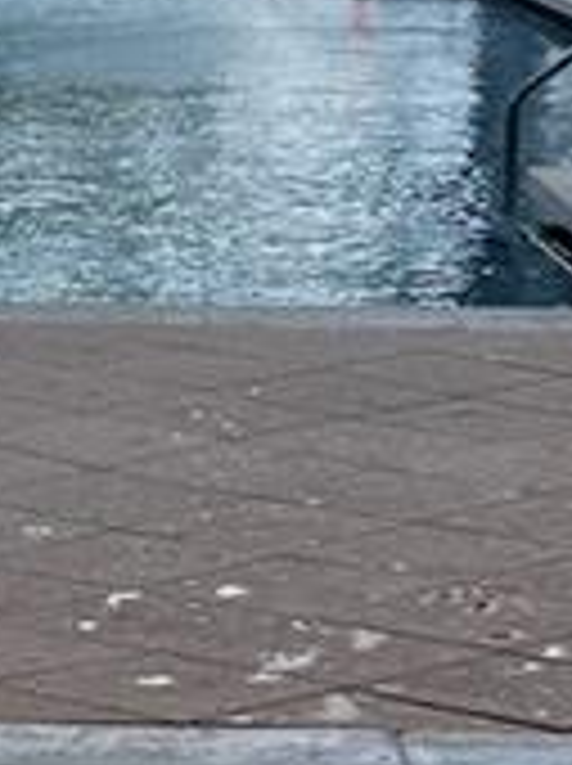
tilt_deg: -8.9
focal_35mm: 184
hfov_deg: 7.9
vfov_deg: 10.8
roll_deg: -0.9
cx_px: -243
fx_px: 4064
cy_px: 396
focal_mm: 5.1
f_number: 1.6
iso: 50
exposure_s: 1/2463
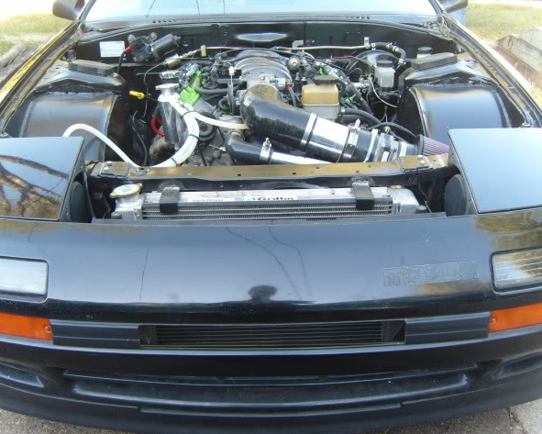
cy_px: 219
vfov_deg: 40.1
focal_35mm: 37
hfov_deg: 49.0
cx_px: 254
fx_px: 594
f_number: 2.8
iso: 80
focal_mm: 7.4
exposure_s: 1/45
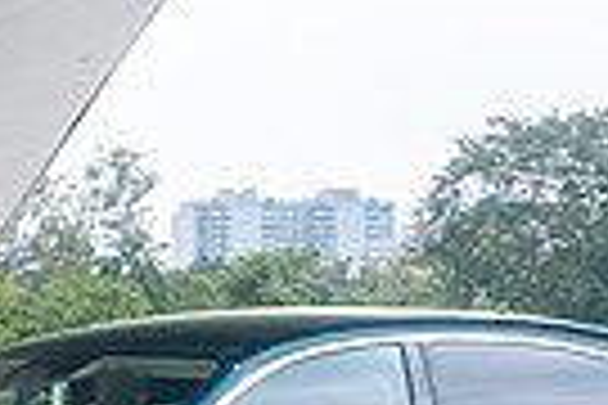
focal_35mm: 219
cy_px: 110
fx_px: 3698
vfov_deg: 6.3
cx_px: 509
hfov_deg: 9.4
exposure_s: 1/80
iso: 400
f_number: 5.6
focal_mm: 38
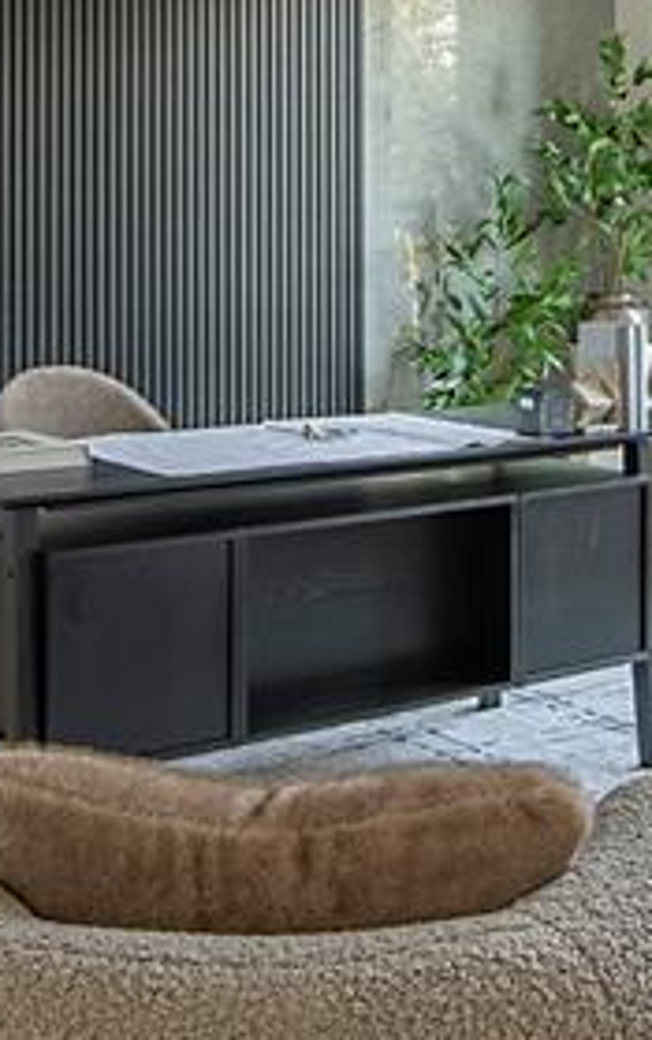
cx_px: 421
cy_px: 239
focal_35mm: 56
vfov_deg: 35.3
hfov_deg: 23.1
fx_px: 1588
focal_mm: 10
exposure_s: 1/3
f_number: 8
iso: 100
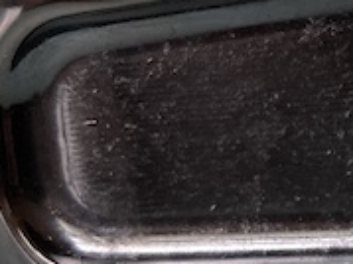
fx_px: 1274
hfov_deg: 14.7
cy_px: 132
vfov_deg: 11.8
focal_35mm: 125
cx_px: 525
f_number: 1.8
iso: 160
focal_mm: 3.99
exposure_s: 1/60
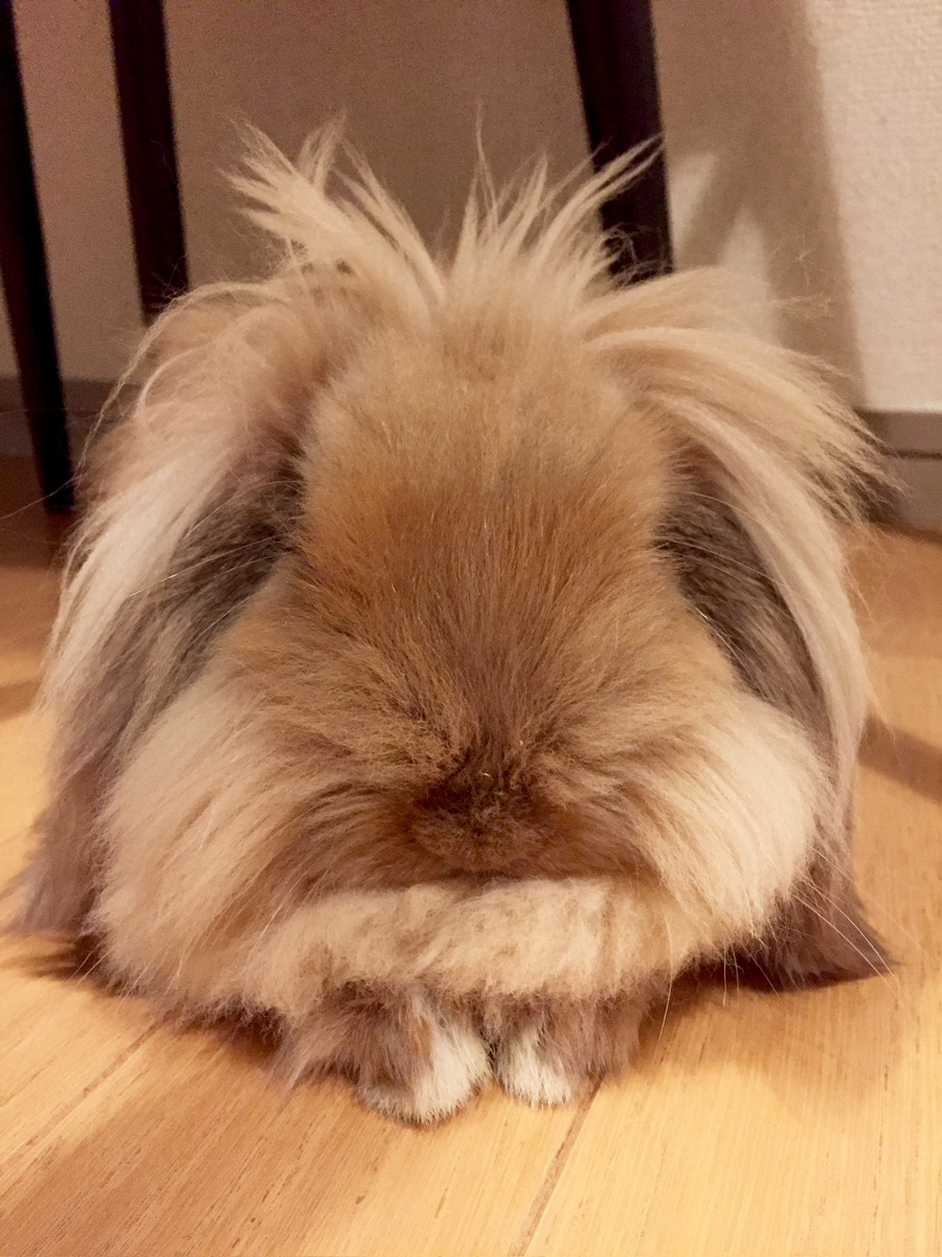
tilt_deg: -16.5
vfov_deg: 61.7
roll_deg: -0.1
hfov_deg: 48.2
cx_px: 471
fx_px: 1052
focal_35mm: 29
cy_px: 628
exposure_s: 1/15
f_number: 2.2
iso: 400
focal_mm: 4.15
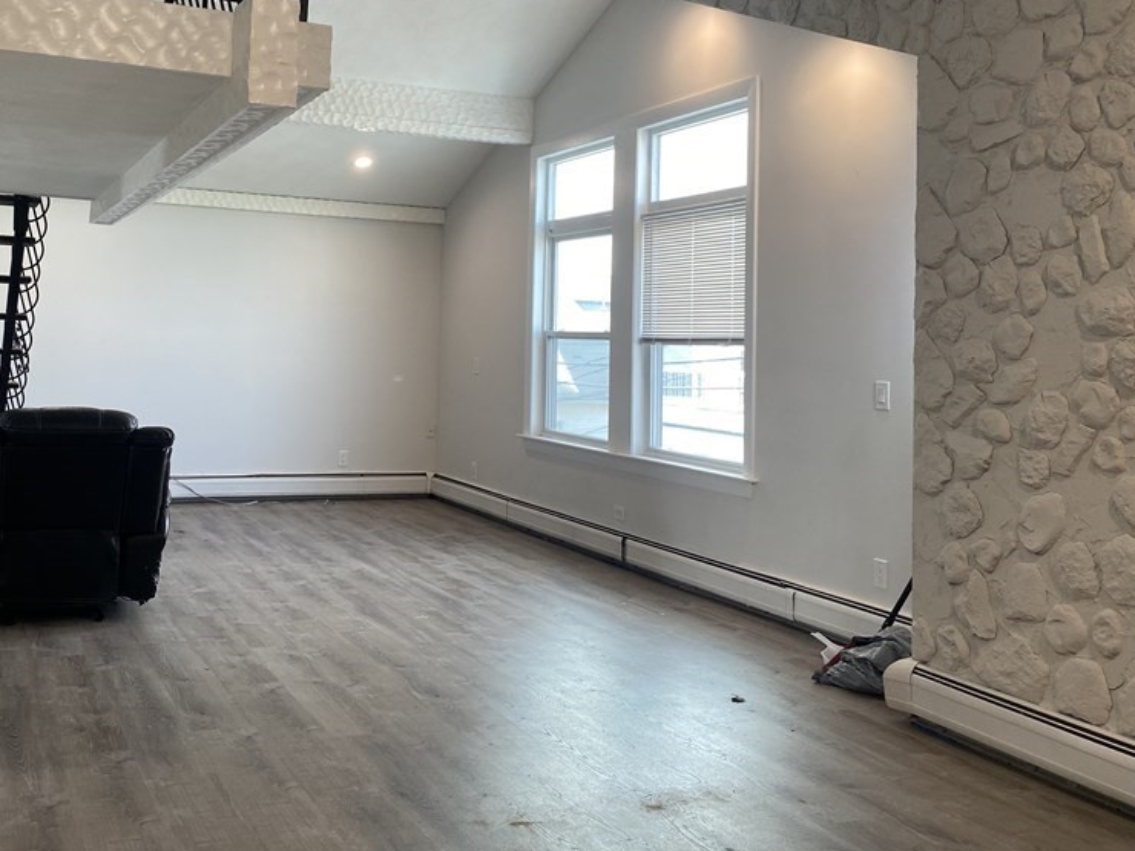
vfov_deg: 39.1
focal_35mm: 36
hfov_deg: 50.3
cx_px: 368
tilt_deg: +2.6
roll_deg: -2.0
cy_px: 271
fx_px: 1180
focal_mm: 4.25
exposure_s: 1/120
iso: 100
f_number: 1.8
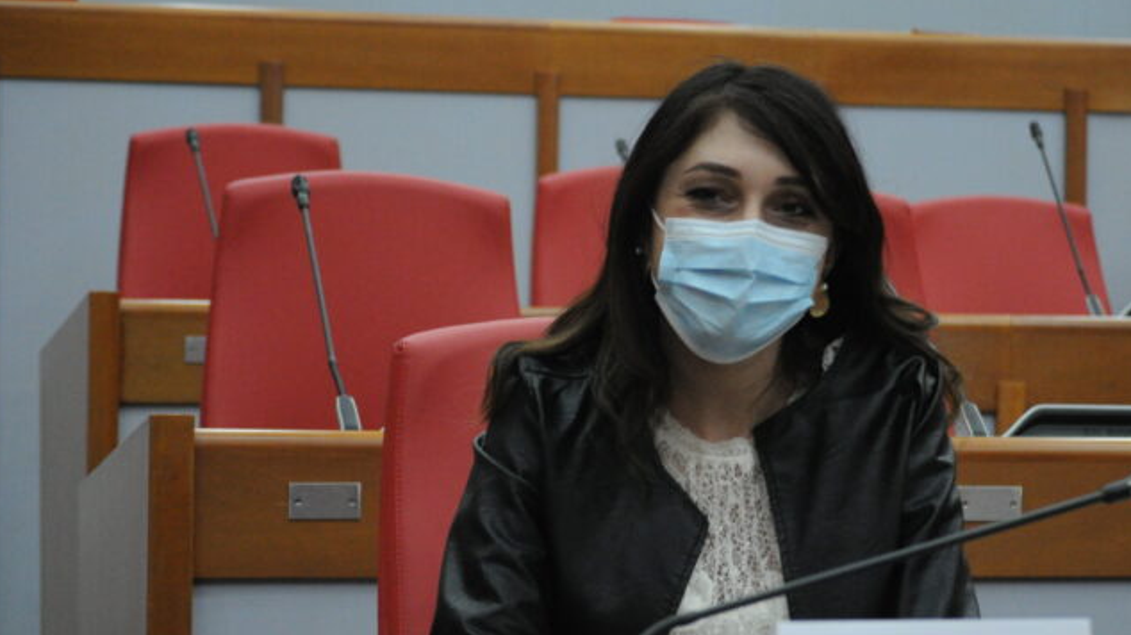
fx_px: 3137
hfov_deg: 20.4
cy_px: 421
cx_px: 667
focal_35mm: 105
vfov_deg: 11.5
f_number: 4.2
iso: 2200
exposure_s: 1/60
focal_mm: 55
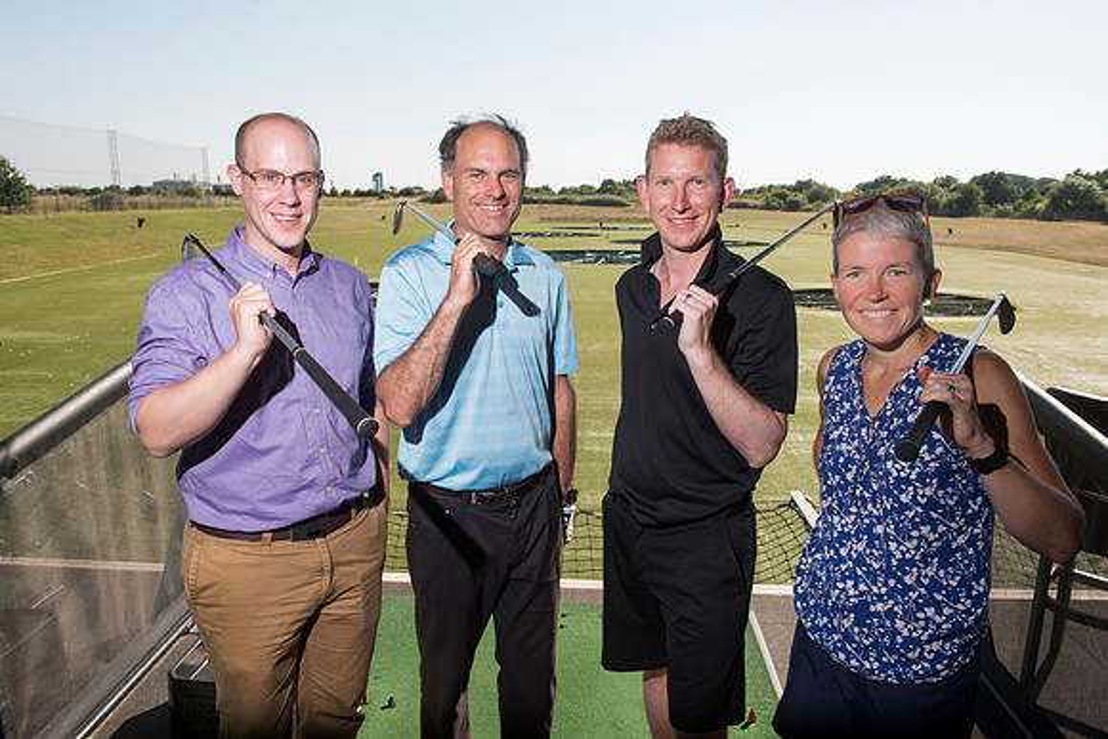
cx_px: 554
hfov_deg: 67.4
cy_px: 370
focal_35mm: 27
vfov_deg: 48.0
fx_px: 831
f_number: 9
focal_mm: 27
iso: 200
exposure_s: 1/250
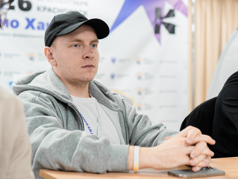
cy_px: 79
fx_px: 461
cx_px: 116
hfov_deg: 29.0
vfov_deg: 21.9
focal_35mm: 67
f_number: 2
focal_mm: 35
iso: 640
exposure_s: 1/125
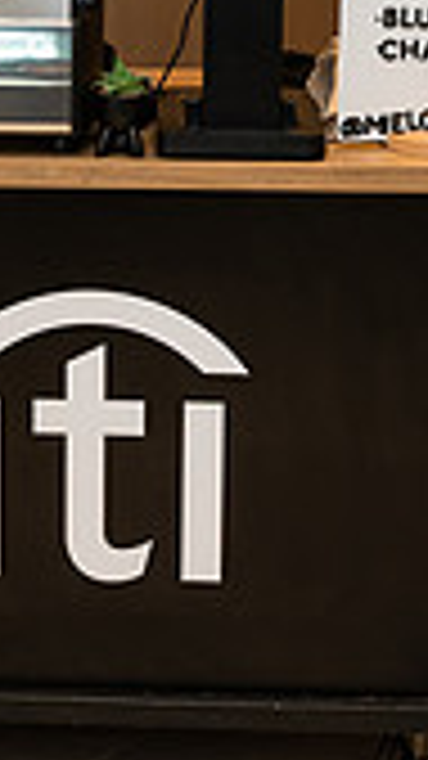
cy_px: 28
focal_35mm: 101
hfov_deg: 11.8
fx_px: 2039
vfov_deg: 20.6
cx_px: -8
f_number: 3.2
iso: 400
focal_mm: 27
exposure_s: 1/160
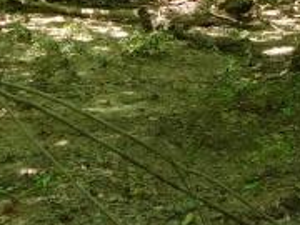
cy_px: -52
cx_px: 133
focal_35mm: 131
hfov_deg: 15.0
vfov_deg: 11.1
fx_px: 1135
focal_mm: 4
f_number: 3
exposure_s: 1/40
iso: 125
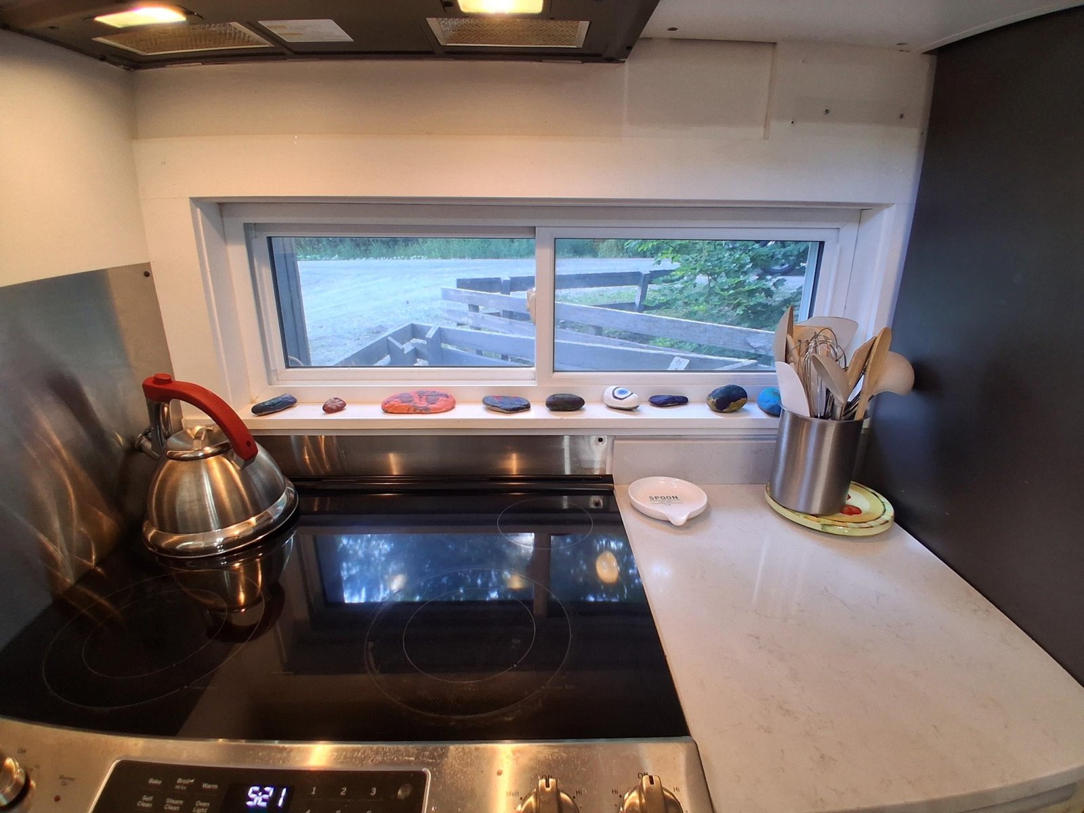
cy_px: 406
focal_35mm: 17
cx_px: 542
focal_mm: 1.4
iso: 125
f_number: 2.2
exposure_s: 1/40
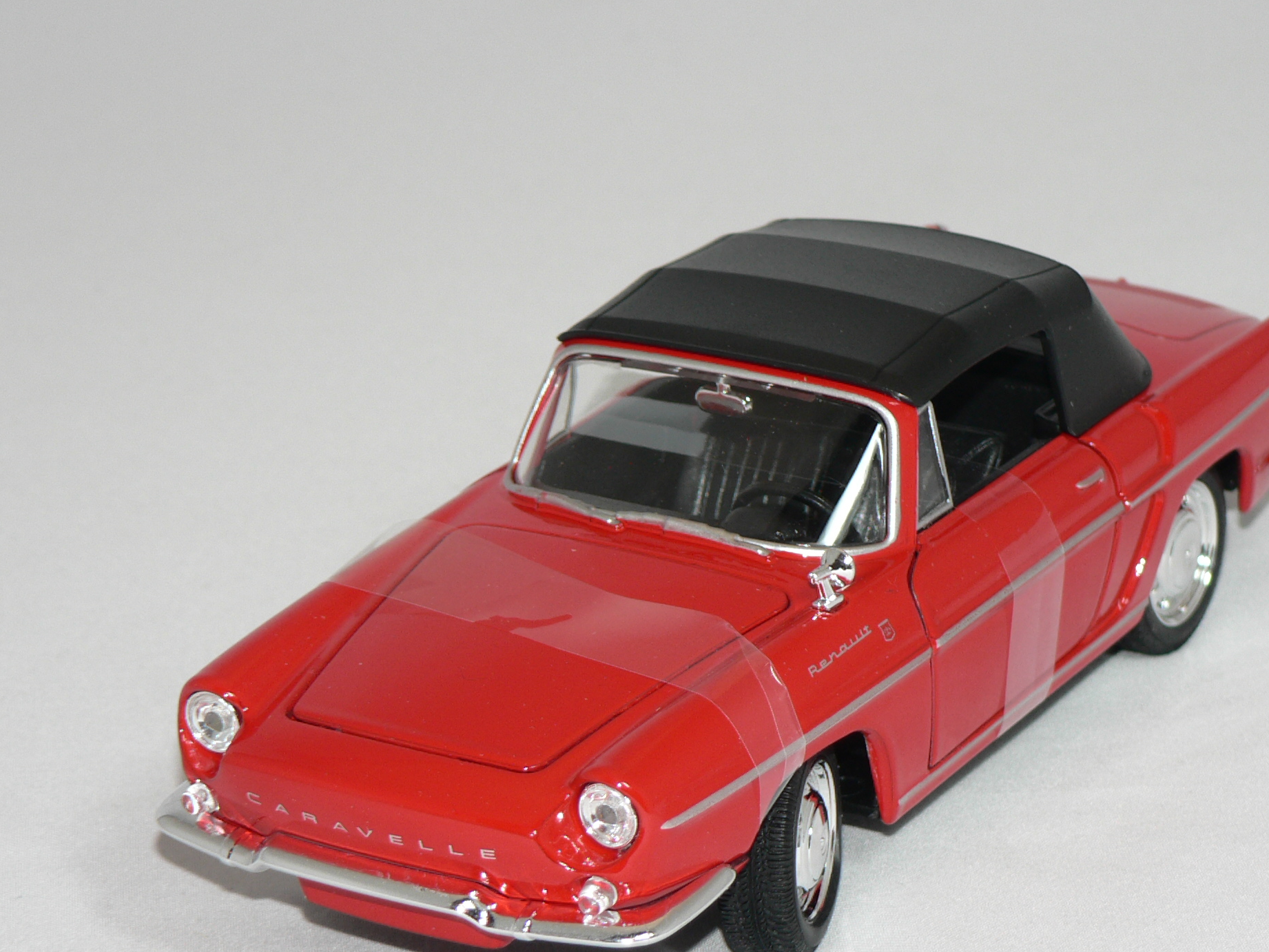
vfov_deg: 11.2
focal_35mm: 132
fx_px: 4840
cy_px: 603
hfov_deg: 14.9
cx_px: 757
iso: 80
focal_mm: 15.8
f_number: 3.2
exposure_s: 1/60
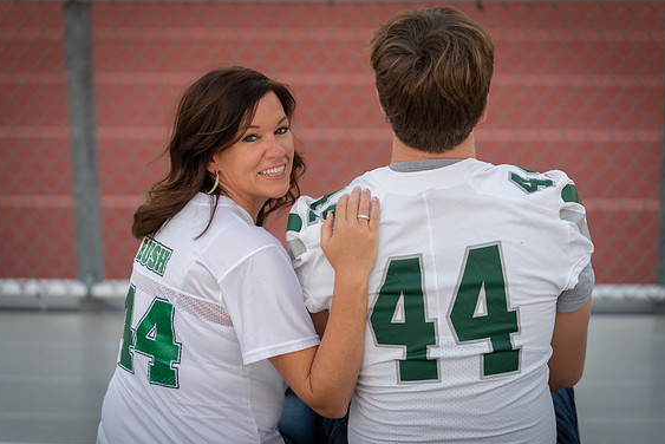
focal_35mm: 104
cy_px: 220
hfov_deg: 19.6
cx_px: 334
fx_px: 1922
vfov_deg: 13.2
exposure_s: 1/320
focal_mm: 101
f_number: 2.8
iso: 640
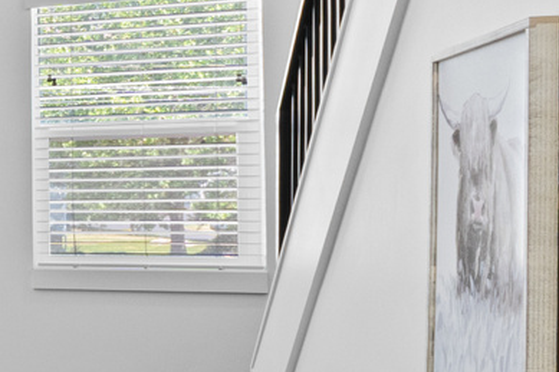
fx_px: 1226
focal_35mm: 79
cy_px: 216
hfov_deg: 14.5
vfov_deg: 17.3
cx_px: -828
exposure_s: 1/6
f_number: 9
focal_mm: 10
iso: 320
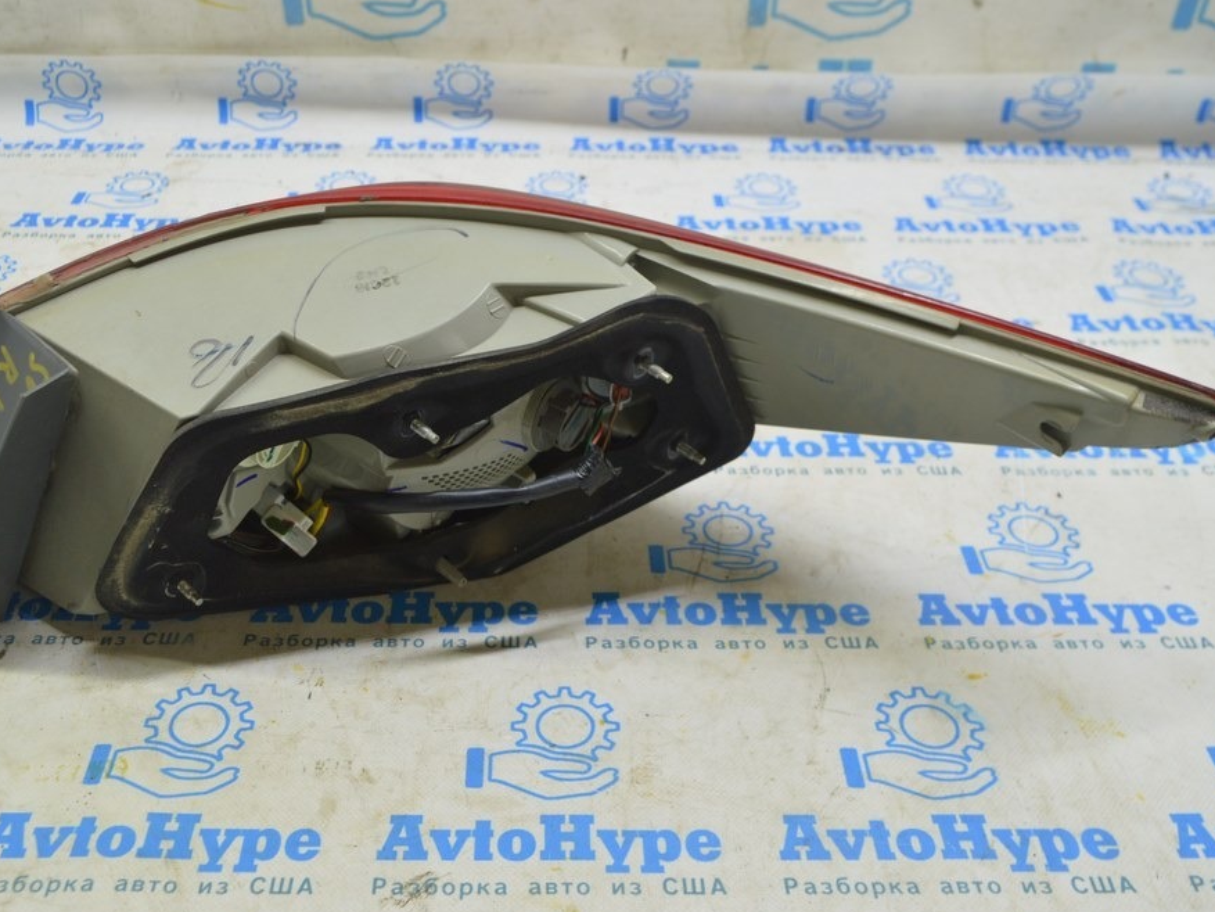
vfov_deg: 38.7
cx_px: 525
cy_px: 450
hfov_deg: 50.0
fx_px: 1299
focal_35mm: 37
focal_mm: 22
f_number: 5.6
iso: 400
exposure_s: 1/20
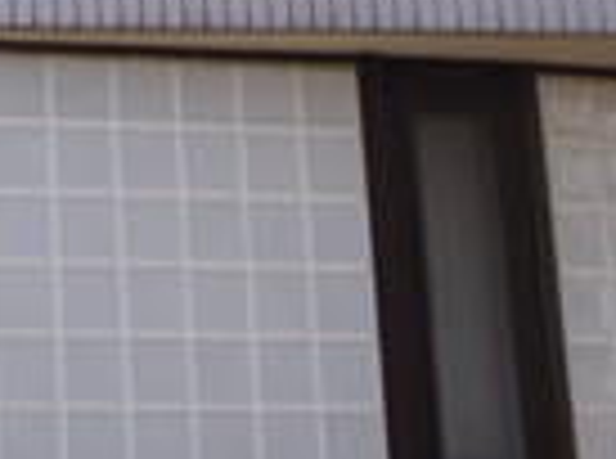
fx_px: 2183
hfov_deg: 15.1
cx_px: -238
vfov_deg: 11.2
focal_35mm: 123
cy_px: -351
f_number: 10
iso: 160
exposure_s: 1/60
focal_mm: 5
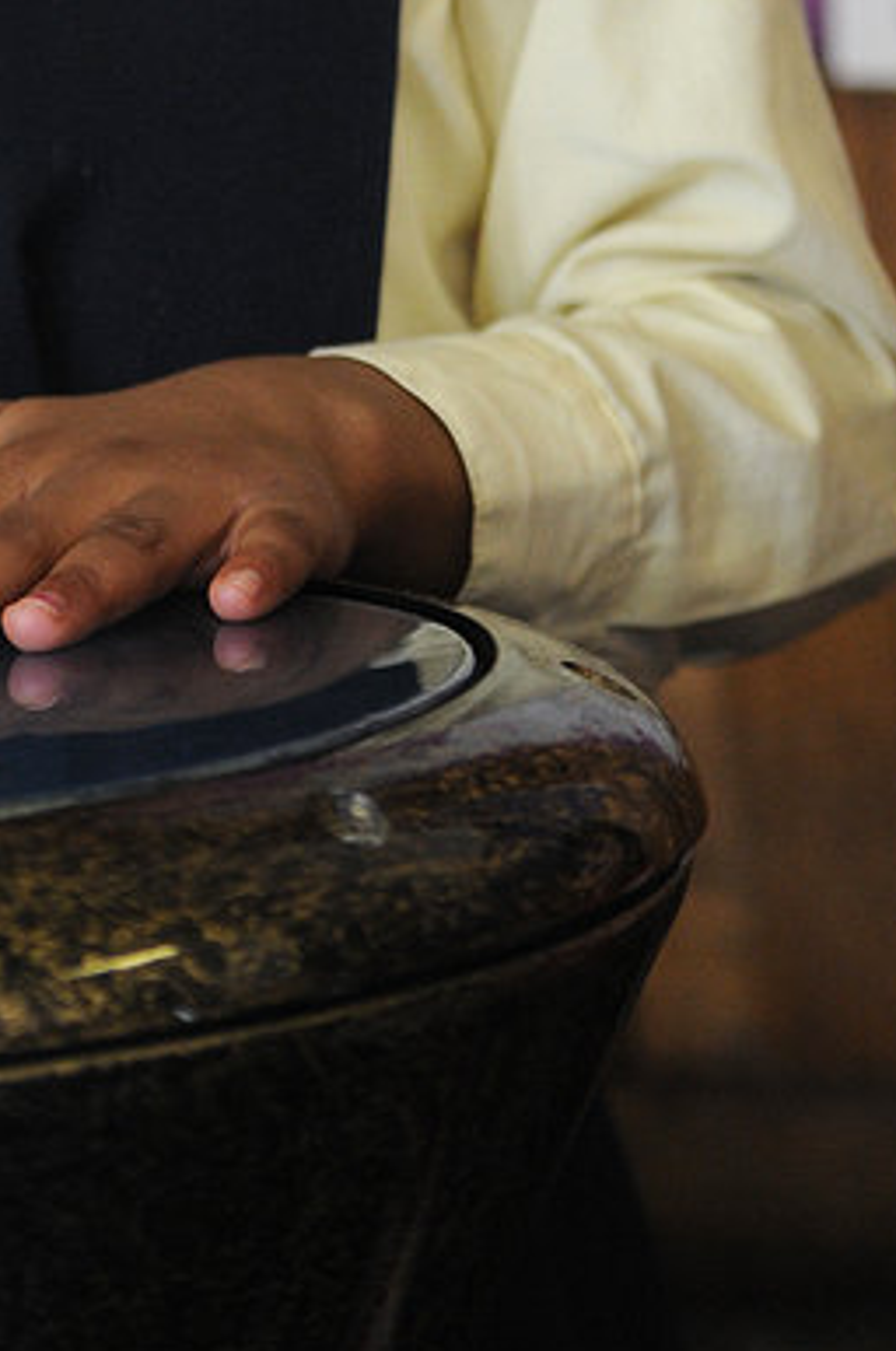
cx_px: -158
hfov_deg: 7.1
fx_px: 7156
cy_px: -312
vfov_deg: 10.6
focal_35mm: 191
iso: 500
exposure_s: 1/125
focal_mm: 48
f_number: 3.2
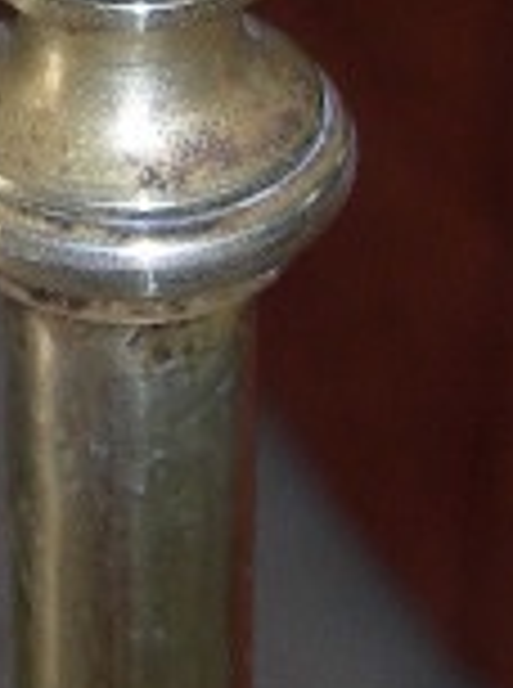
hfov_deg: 5.8
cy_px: -441
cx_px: -216
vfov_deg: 7.6
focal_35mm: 255
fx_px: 5060
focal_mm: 7.8
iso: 50
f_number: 2.8
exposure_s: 1/60.1
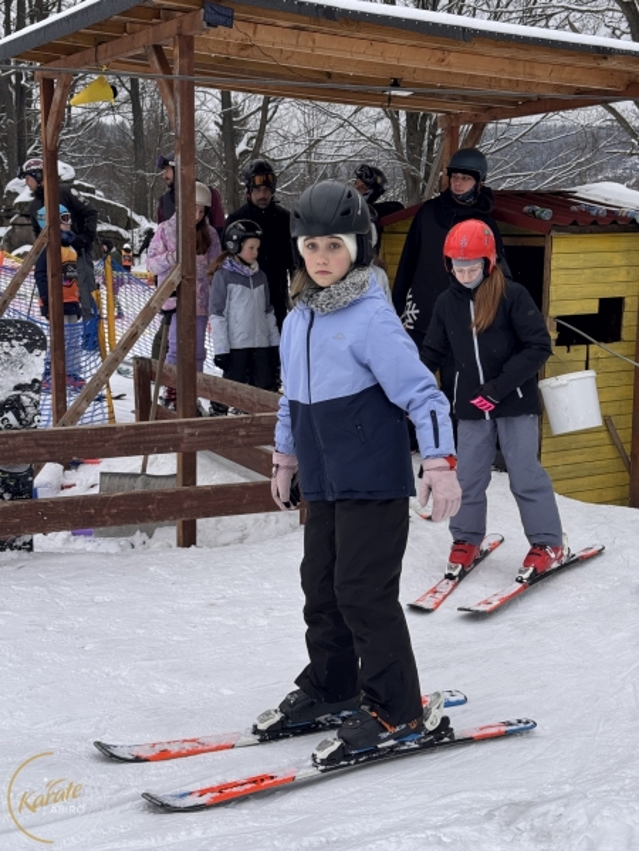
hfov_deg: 30.3
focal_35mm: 48
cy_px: 426
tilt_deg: -9.8
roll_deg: -0.4
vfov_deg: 39.7
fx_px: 1181
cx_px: 320
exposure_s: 1/383
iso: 64
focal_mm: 6.76
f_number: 1.78
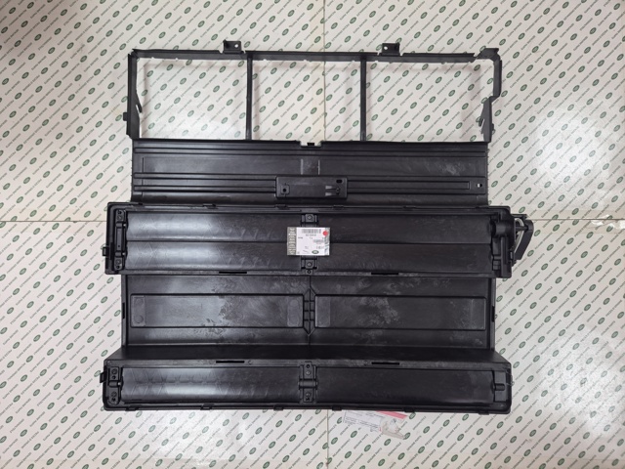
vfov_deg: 58.9
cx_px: 312
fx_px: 415
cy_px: 234
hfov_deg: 73.9
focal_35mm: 23
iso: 160
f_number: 1.8
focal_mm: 5.4
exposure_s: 1/100
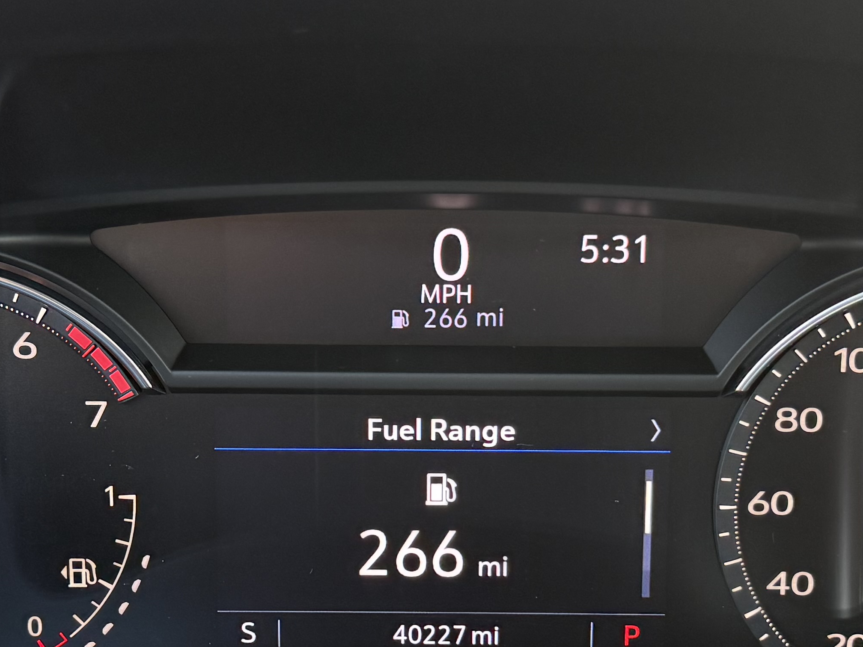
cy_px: 421
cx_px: 423
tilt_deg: -18.6
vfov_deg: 21.5
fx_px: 1695
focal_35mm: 68
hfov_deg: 28.6
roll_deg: -0.4
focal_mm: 6.76
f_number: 1.78
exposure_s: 1/60
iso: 250
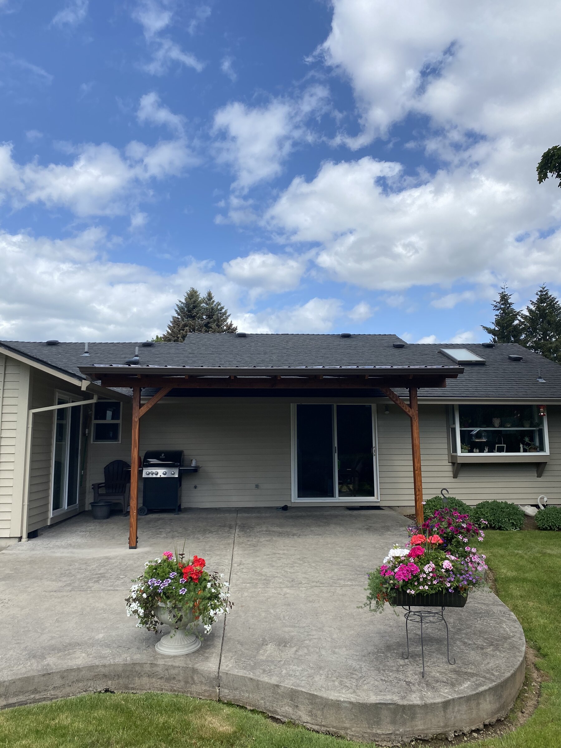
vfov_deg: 67.3
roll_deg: +0.2
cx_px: 280
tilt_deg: +8.5
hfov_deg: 53.1
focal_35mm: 26
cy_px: 374
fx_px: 562
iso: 32
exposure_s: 1/3205
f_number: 1.8
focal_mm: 4.25
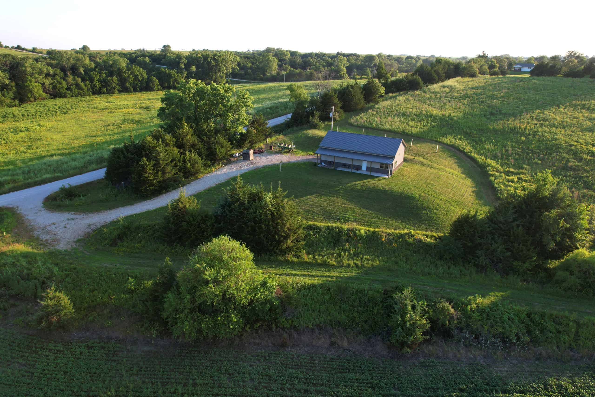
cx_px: 298
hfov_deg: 78.6
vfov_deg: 57.2
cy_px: 198
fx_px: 364
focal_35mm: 22
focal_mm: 8.4
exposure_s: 1/350
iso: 110
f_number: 2.8
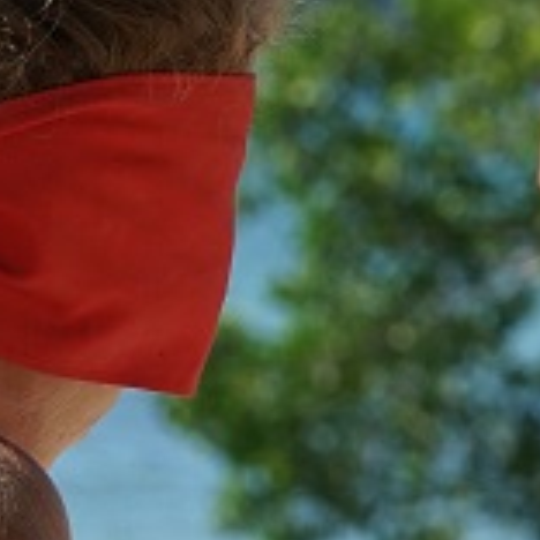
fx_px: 23032
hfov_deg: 1.3
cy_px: 550
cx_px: -391
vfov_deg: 1.3
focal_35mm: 1305
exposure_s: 1/400
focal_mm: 200
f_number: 14
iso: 640
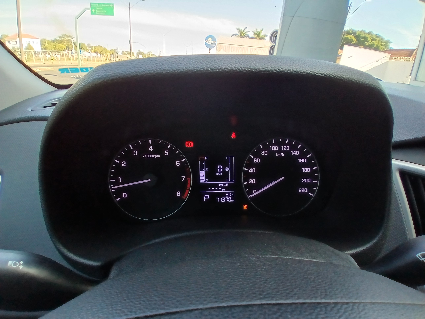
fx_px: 209
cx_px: 212
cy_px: 160
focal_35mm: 17
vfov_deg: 74.7
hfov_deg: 91.0
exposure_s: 1/50
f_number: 2.2
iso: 64
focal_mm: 1.4
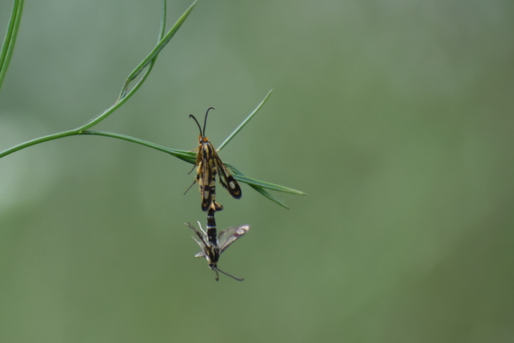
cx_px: 121
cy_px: 122
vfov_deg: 1.9
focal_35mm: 710
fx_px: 10142
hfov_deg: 2.9
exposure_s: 1/640
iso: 450
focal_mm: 300
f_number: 6.3
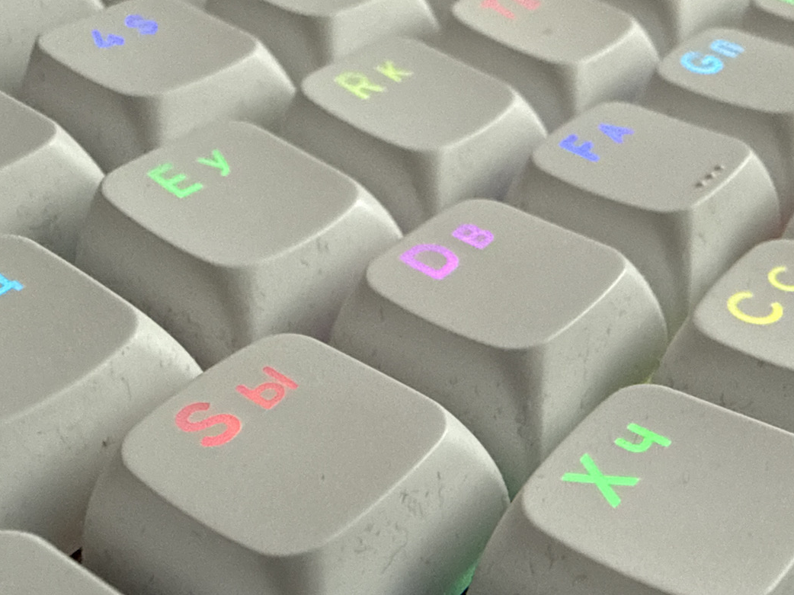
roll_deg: +5.6
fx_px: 1101
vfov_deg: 30.2
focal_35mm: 48
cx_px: 551
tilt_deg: -32.1
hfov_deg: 39.0
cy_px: 314
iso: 640
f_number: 2.2
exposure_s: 1/60
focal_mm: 2.22
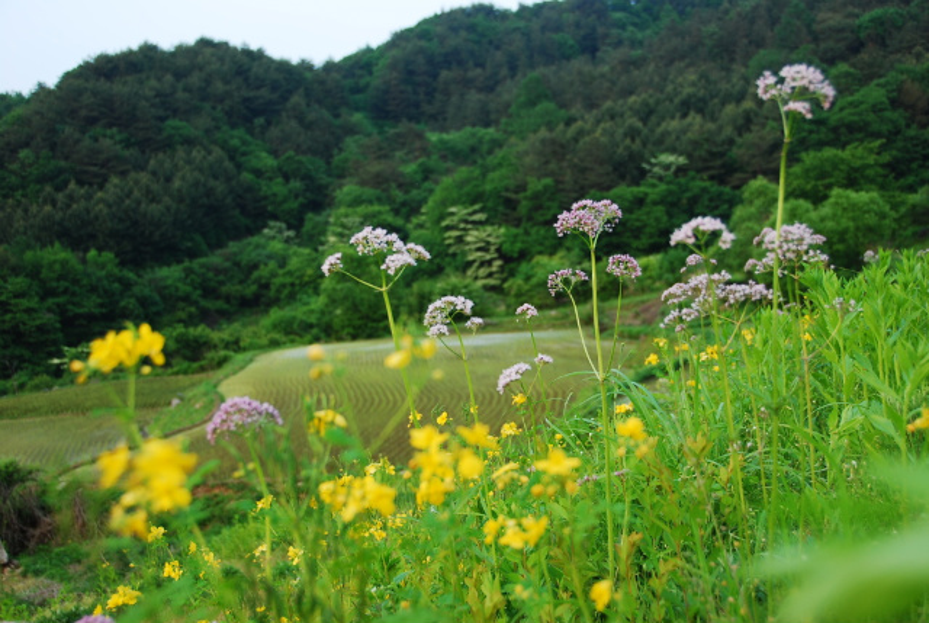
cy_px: 312
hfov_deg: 42.3
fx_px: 1202
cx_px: 464
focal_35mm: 46
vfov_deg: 29.0
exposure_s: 1/40
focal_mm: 31
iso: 100
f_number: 4.5
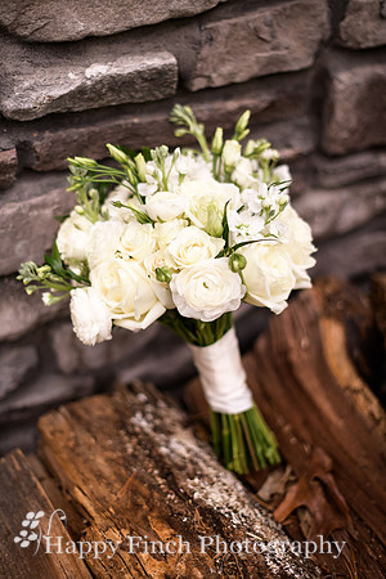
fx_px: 804
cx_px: 193
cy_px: 290
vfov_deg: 39.6
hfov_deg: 27.0
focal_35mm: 50
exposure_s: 1/6400
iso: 400
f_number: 1.8
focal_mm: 50
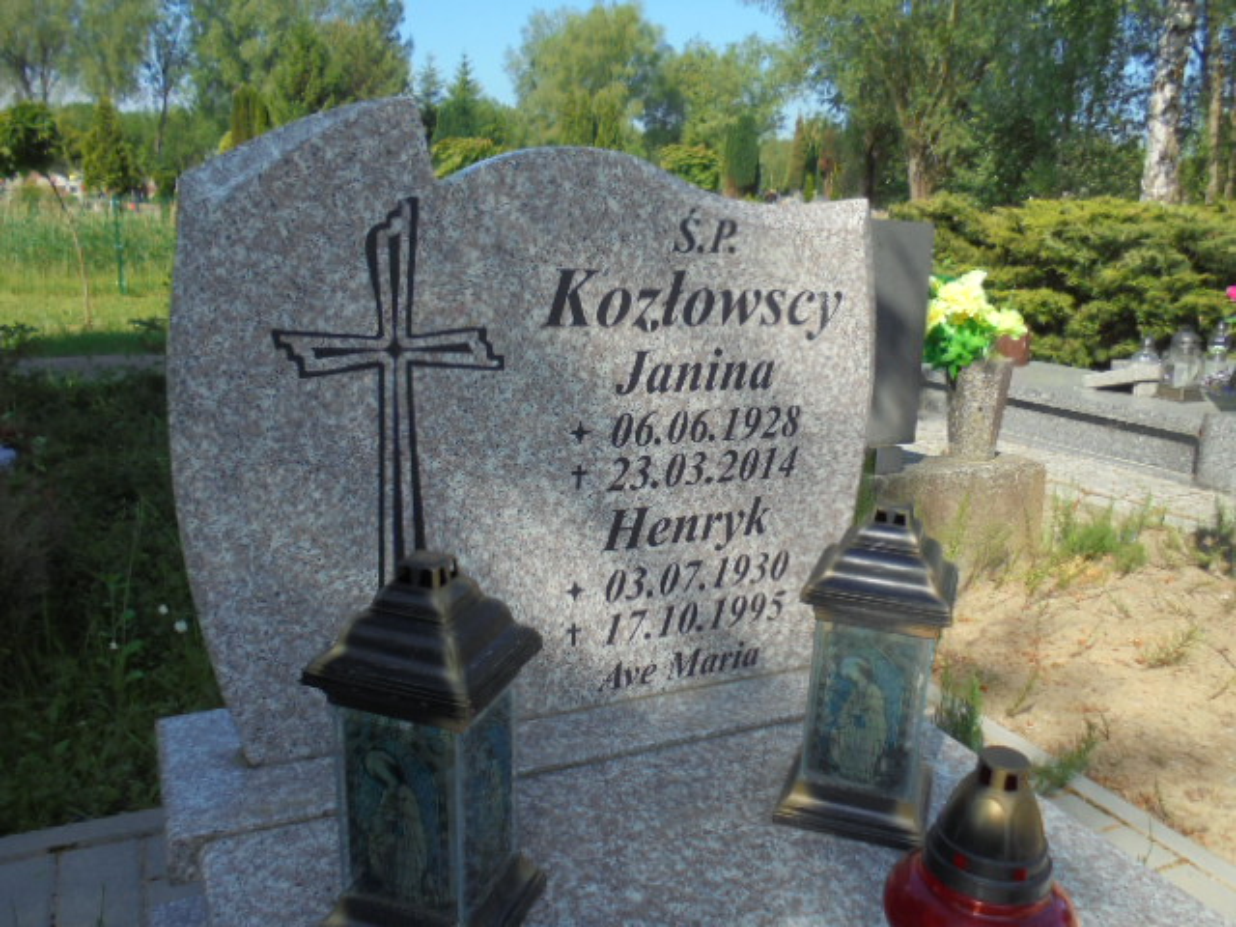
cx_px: 618
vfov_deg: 48.2
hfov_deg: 61.7
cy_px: 464
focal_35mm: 29
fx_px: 1035
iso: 100
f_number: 3.7
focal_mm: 5.3
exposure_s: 1/640
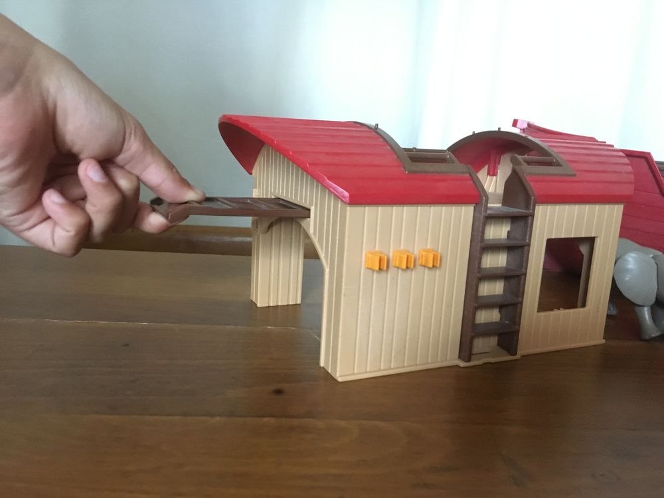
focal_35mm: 29
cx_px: 332
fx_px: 556
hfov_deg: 61.7
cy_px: 249
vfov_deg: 48.2
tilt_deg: -13.0
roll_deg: -4.5
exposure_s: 1/17
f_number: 2.2
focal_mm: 4.15
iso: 640
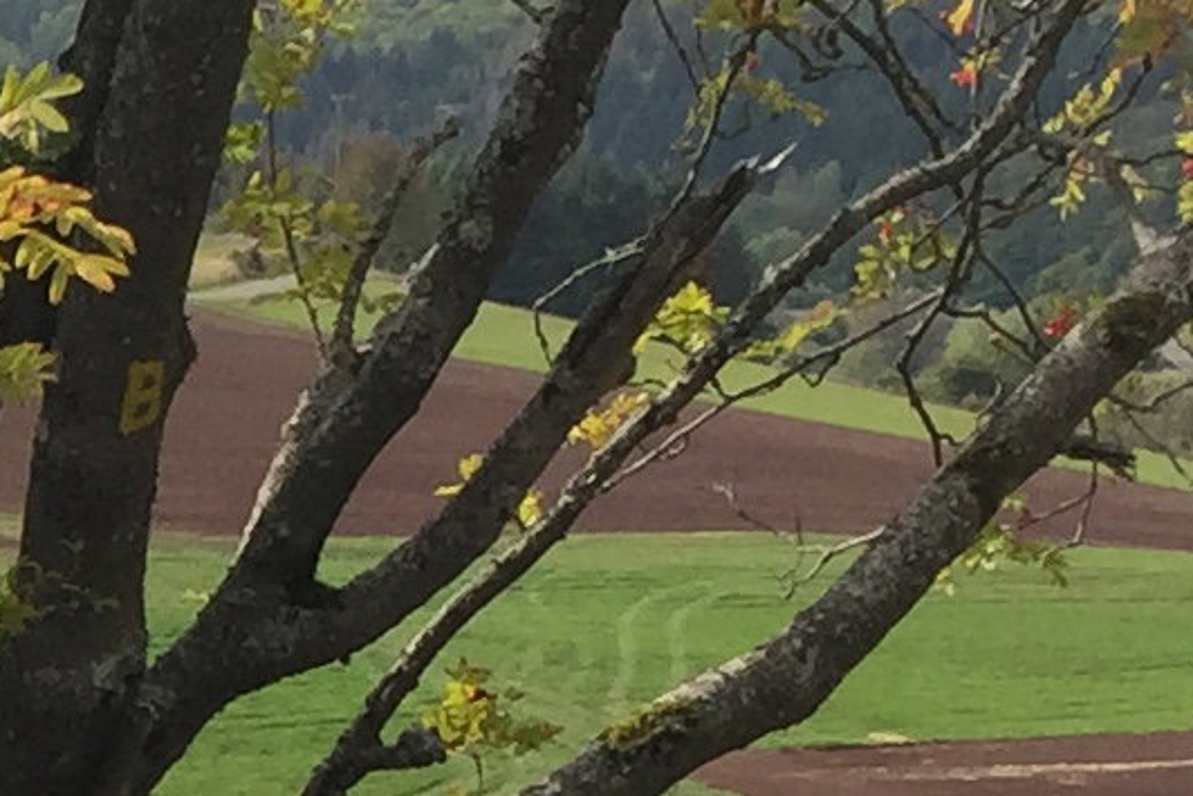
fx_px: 6132
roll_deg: -0.4
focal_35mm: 185
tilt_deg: -8.4
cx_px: -1054
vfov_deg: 7.3
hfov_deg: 10.4
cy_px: 1285
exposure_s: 1/1412
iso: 32
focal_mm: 4.15
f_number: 2.2
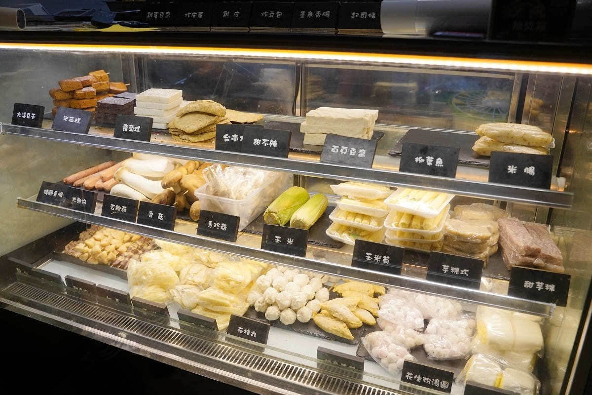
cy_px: 198
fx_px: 460
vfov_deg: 46.4
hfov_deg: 65.5
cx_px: 296
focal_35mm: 28
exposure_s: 1/160
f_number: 4
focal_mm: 28
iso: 640
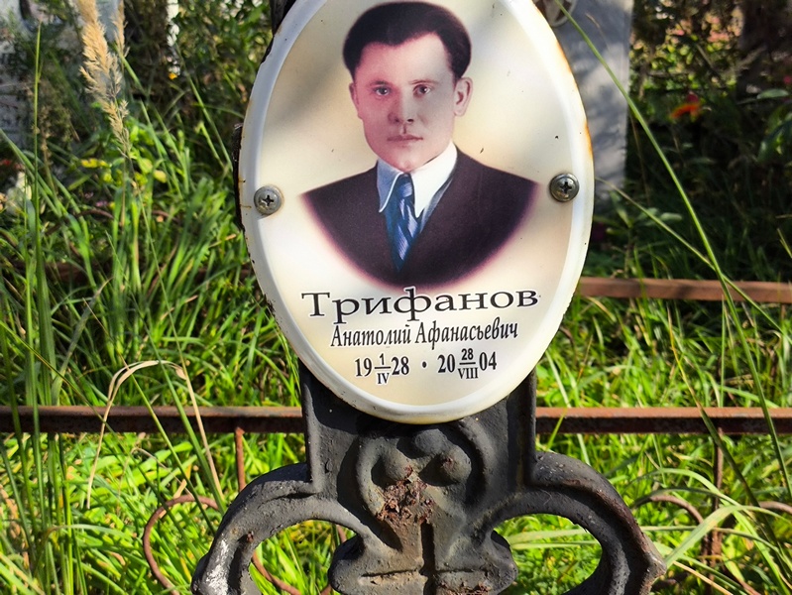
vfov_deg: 29.1
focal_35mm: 50
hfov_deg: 38.2
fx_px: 1144
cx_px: 396
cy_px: 298
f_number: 1.7
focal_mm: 4.71
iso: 50
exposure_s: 1/791
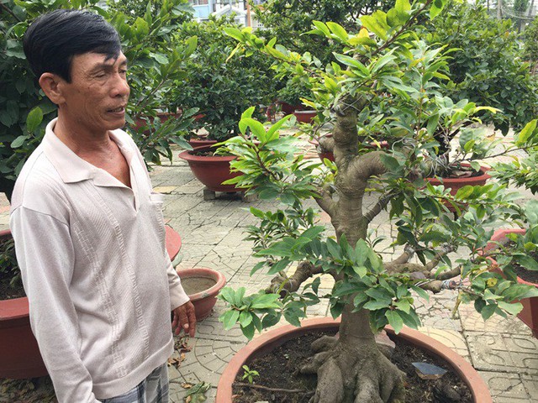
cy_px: 202
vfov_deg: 48.2
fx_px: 451
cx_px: 269
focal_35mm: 29
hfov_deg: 61.7
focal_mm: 4.15
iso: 32
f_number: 2.2
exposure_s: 1/648
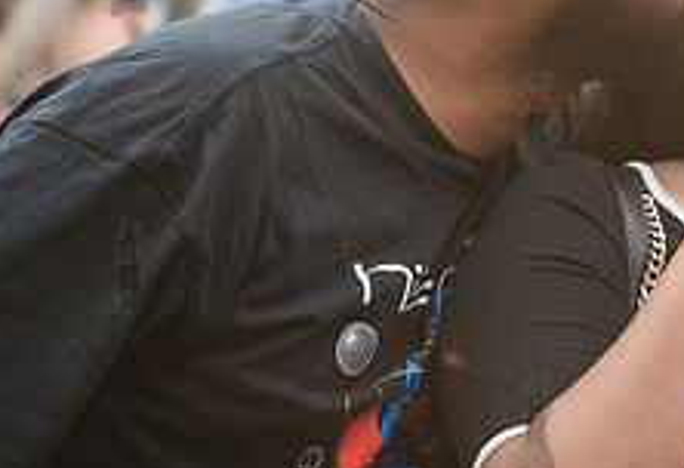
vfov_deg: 4.7
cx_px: 611
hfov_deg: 6.9
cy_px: 76
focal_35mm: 296
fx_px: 5671
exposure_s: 1/1250
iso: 3200
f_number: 4.5
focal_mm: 105
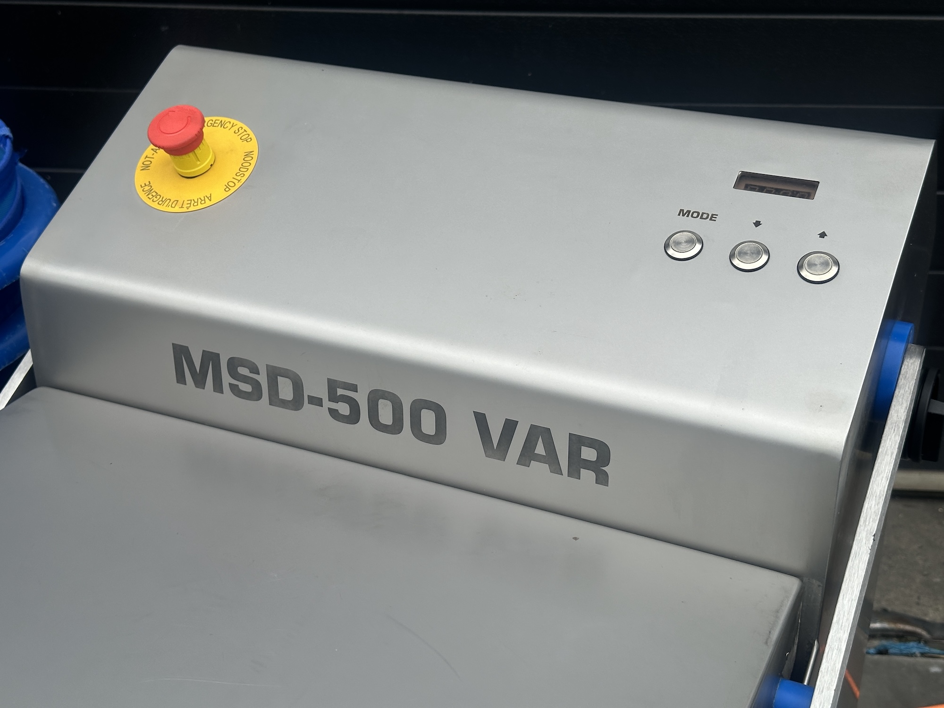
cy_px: 354
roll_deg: +1.2
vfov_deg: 30.3
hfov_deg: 39.7
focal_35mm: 48
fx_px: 1309
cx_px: 472
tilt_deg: -26.0
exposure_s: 1/1639
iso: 64
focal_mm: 6.86
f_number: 1.78
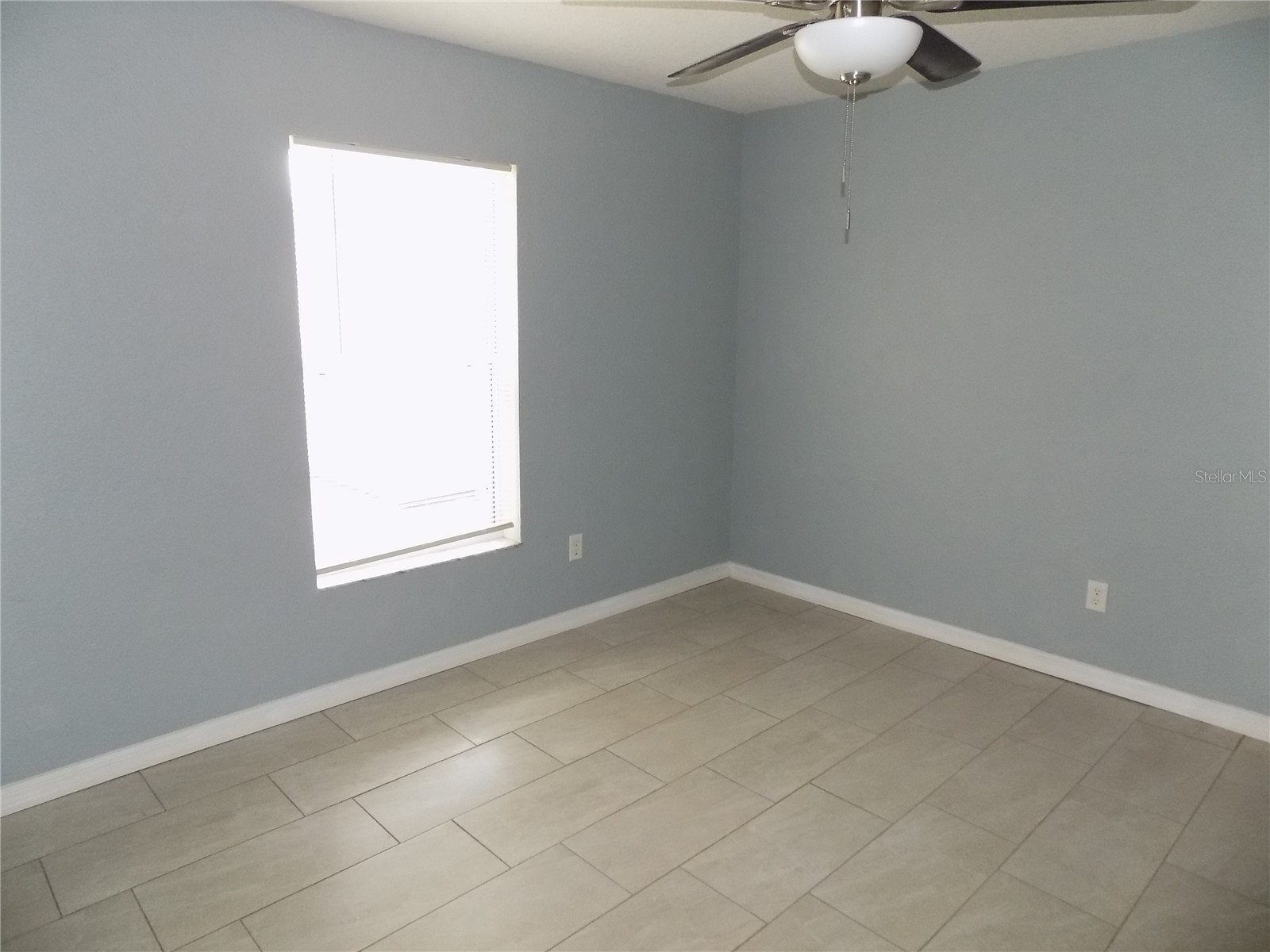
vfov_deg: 58.9
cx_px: 635
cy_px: 476
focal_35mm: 23
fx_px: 844
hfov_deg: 73.9
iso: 400
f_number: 3.1
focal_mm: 4
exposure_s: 1/30
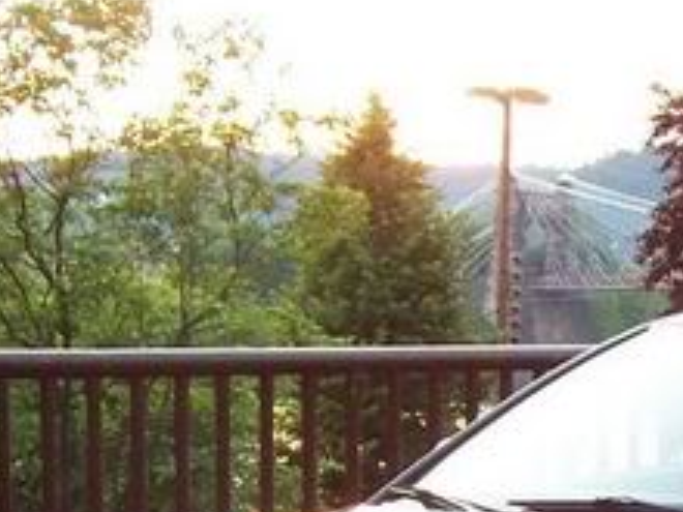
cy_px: 618
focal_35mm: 97
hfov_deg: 19.6
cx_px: 683
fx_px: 1914
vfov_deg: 14.7
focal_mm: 5.5
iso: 140
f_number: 3.4
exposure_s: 1/30
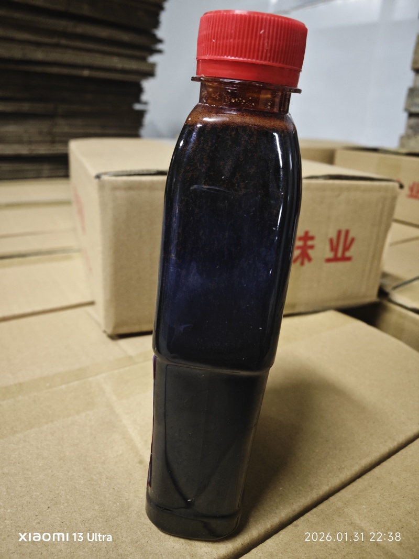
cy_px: 280
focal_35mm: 23
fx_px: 371
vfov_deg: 73.9
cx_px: 210
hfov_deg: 58.9
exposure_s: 1/30
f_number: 4
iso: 6400
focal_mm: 8.7
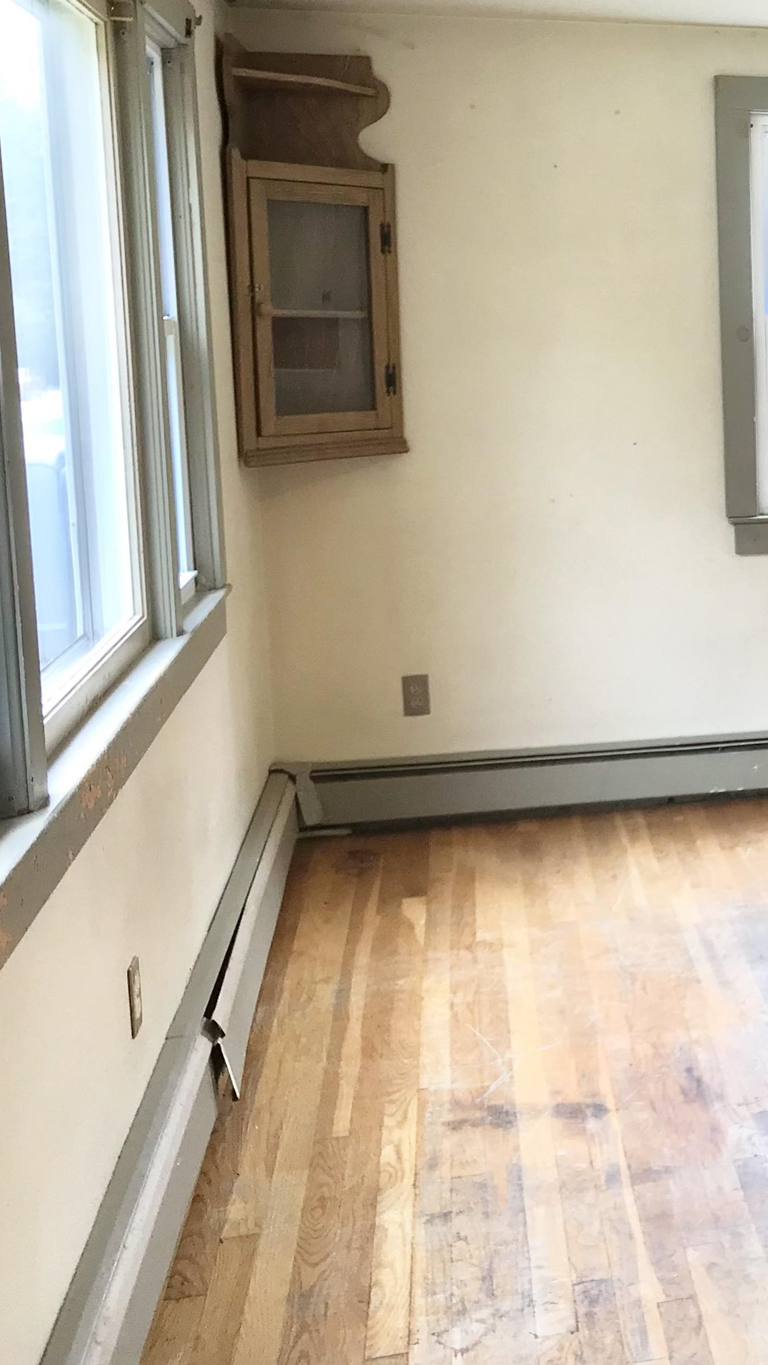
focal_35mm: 49
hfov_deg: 22.1
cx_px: 979
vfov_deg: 42.0
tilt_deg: -7.2
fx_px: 1773
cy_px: 581
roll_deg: -0.7
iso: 25
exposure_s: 1/40
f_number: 1.8
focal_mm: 3.99
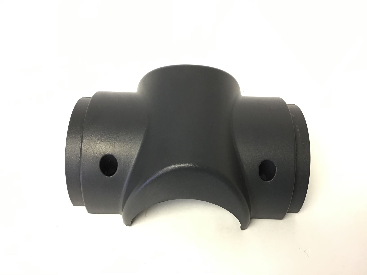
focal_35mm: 31
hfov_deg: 58.4
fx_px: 329
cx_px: 184
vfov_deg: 45.4
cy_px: 138
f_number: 2.4
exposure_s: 1/30
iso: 50
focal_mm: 3.3
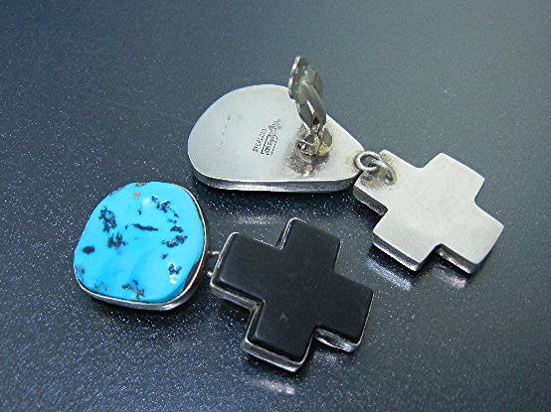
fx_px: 827
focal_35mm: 52
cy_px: 213
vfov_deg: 28.0
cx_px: 263
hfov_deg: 36.8
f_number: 3.8
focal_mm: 8.1
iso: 204
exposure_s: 1/30
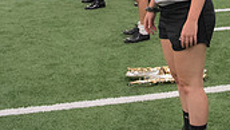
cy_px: -90
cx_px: 226
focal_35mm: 99
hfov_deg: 20.9
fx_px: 604
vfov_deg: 11.5
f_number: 3.2
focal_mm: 28
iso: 3200
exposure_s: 1/320
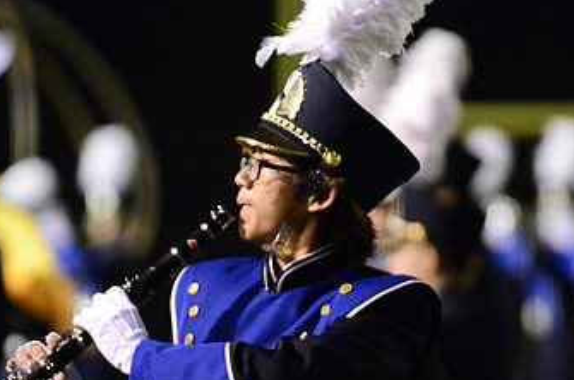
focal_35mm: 520
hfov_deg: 4.0
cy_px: 294
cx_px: 310
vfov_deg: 2.6
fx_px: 8275
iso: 6400
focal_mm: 200
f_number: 2.8
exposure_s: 1/500
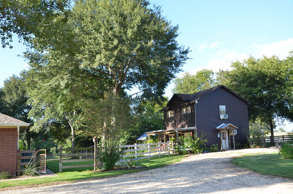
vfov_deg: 36.7
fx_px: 292
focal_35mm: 36
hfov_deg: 53.2
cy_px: 97
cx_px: 146
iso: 200
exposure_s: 1/160
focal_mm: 24
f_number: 6.3
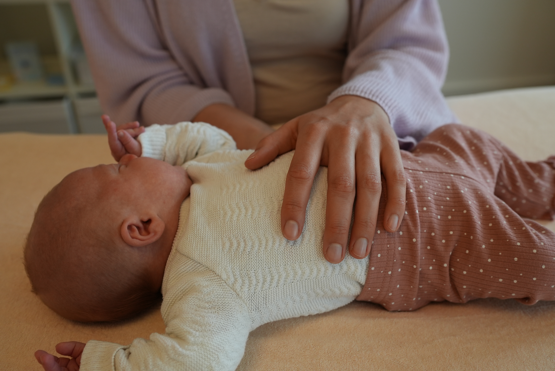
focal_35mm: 35
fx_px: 540
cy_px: 186
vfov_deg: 37.9
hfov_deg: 54.4
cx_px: 278
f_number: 4
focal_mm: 35
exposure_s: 1/160
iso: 800
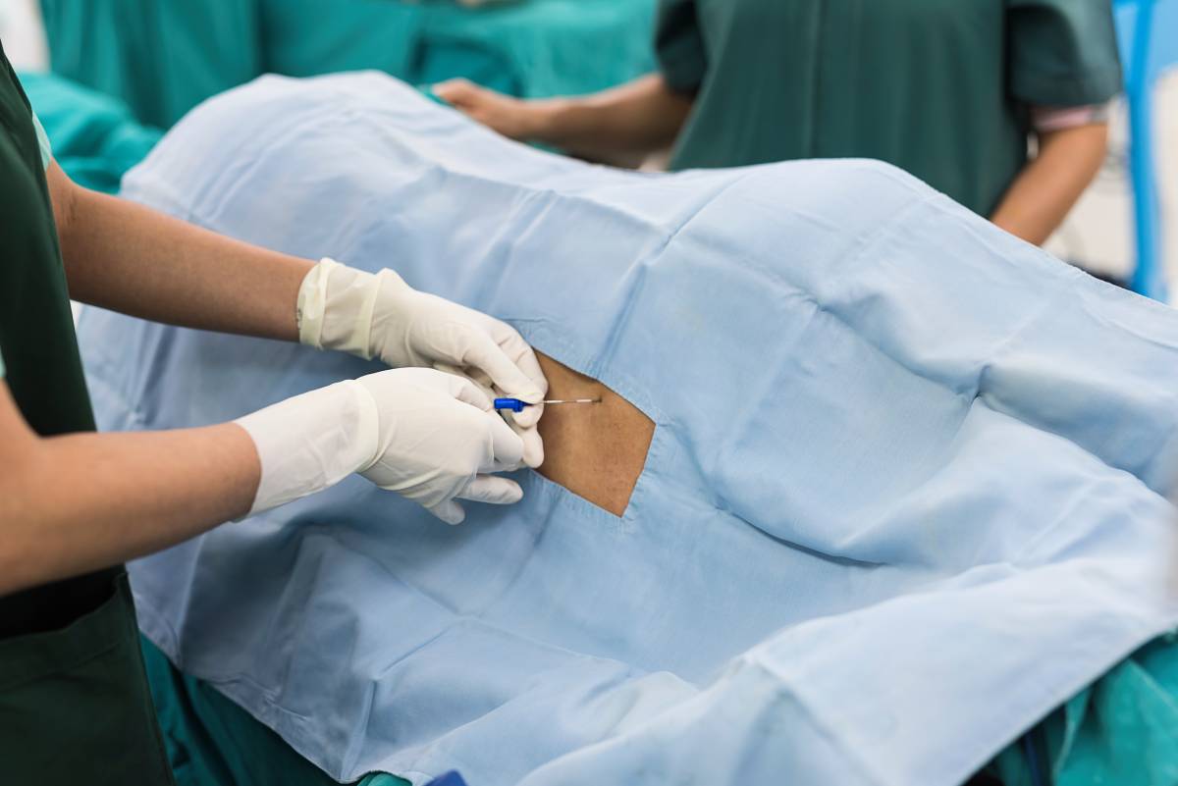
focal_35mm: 50
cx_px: 589
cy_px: 393
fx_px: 1637
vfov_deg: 27.0
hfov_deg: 39.6
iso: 250
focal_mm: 50
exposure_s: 1/100
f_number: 2.5
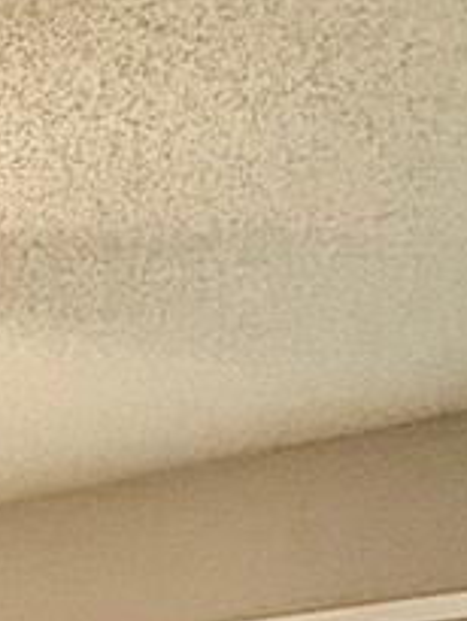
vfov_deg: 19.1
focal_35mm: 82
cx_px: -188
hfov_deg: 16.7
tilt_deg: -3.6
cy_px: 1060
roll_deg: -0.6
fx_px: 1473
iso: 320
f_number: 2.2
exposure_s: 1/120
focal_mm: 2.22
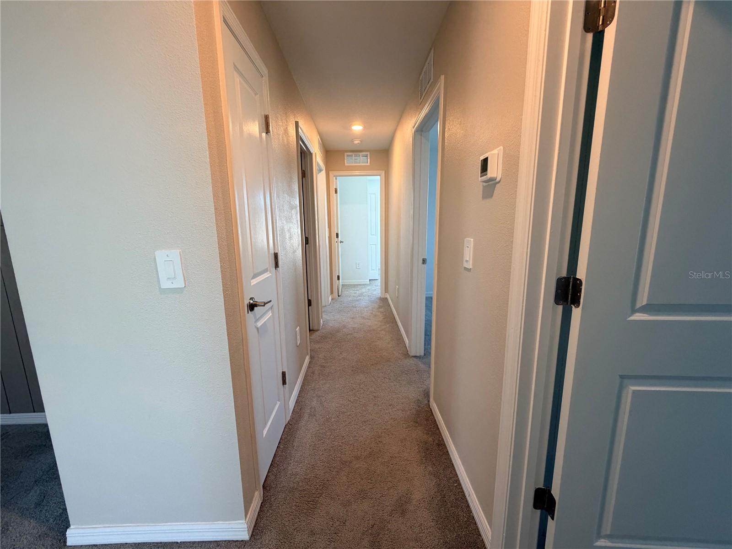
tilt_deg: -8.9
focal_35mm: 14
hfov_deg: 102.1
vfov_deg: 85.7
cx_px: 366
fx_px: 296
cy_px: 274
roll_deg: +1.8
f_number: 2.2
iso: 250
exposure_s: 1/120
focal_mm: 2.22
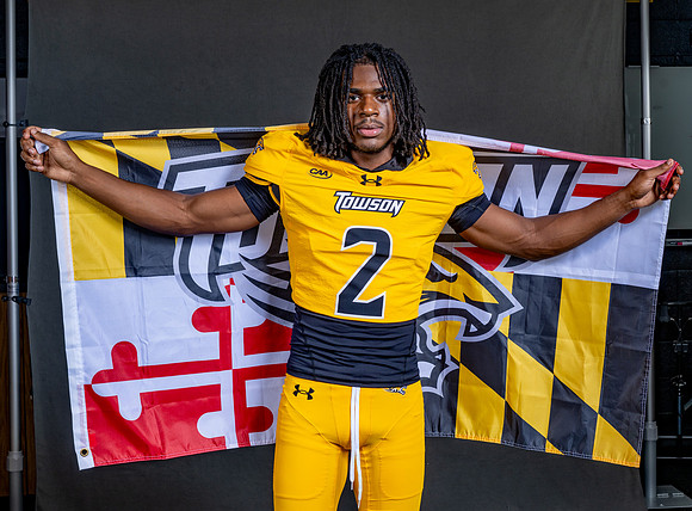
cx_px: 419
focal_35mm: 58
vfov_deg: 25.1
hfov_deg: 33.5
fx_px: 1145
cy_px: 252
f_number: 8
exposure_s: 1/200
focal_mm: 42
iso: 100
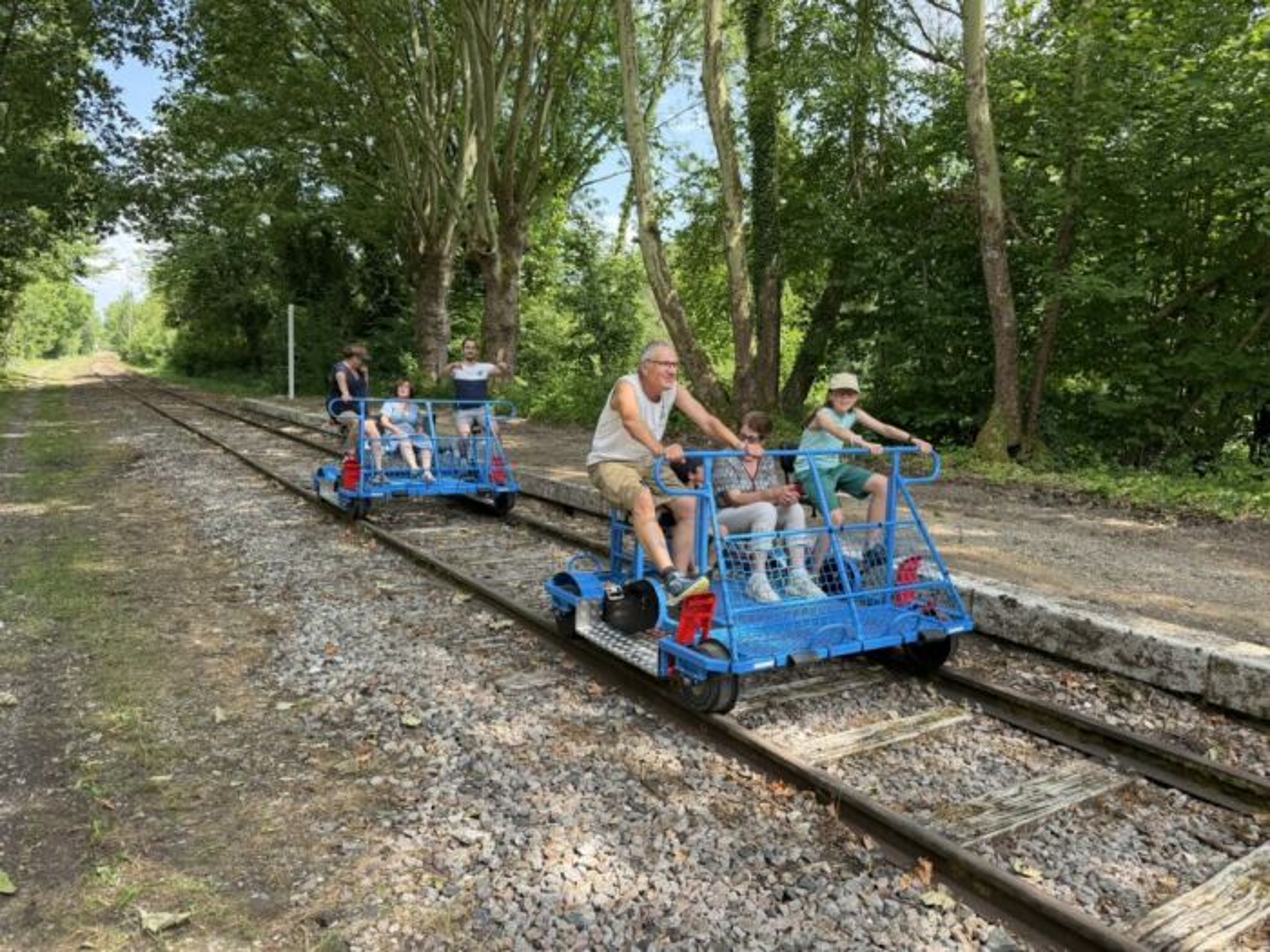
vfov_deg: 56.8
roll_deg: -2.5
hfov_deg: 71.6
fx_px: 881
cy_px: 476
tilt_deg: -5.8
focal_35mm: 24
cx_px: 635
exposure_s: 1/1060
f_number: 1.78
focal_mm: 6.76
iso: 100
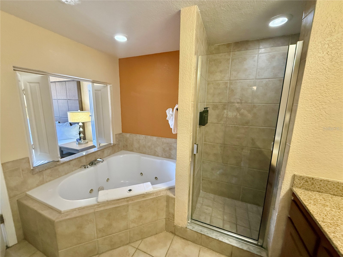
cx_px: 172
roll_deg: -0.3
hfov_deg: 102.1
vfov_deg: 85.7
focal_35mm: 14
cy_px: 128
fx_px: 139
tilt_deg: -9.8
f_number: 2.2
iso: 500
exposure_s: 1/120
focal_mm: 2.22
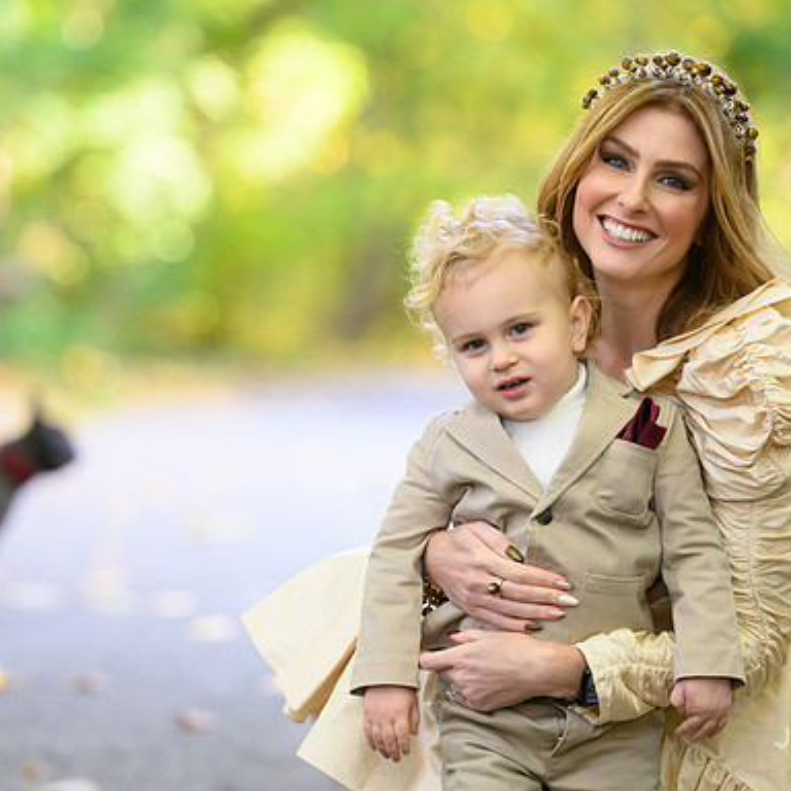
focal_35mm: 199
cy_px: 396
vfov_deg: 8.8
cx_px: 375
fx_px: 5145
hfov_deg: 8.8
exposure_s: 1/200
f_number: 3.2
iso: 1600
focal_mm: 155
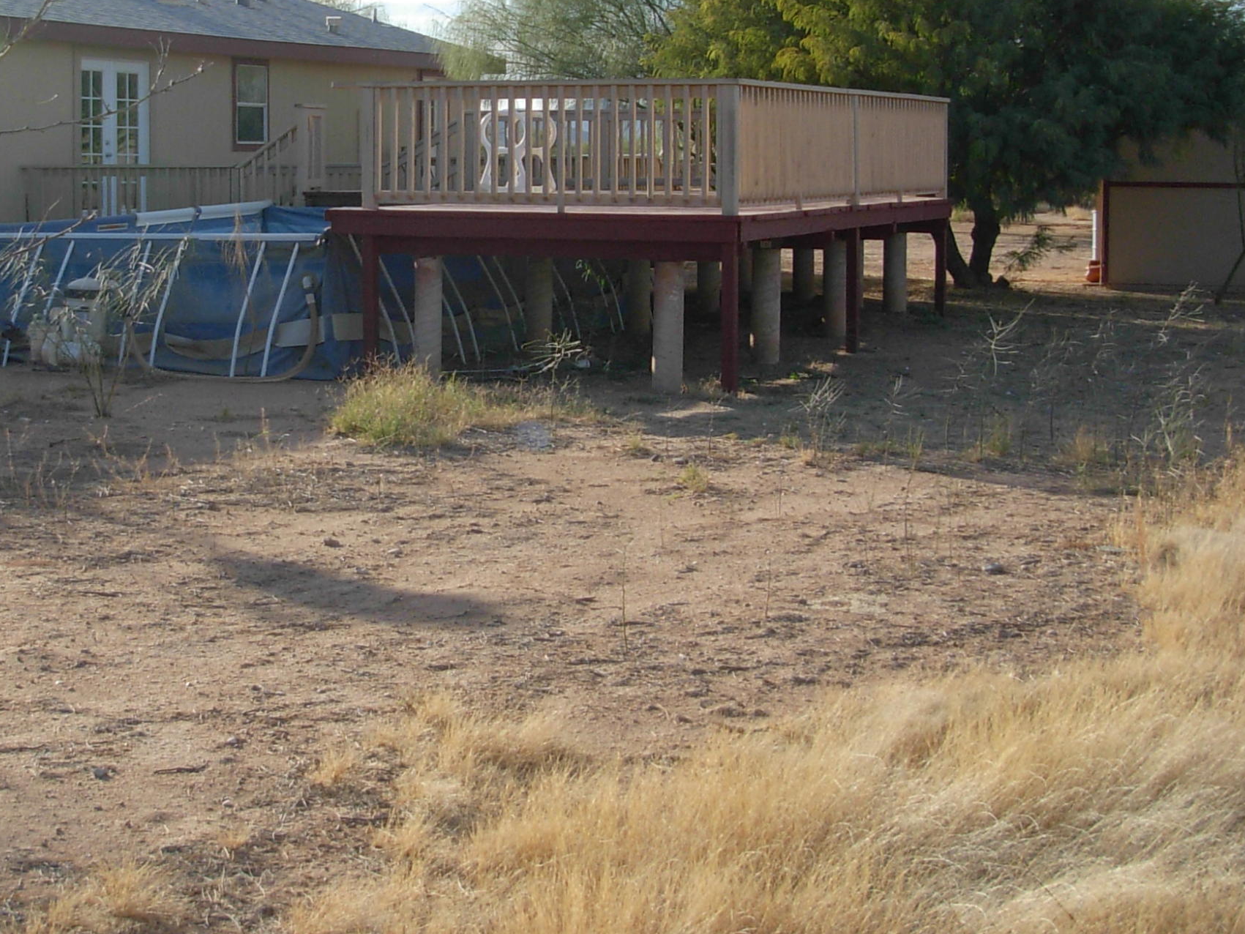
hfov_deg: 28.5
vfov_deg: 21.7
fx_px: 2410
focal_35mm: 67
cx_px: 284
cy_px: 223
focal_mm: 6.3
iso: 79
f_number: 2.9
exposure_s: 1/813
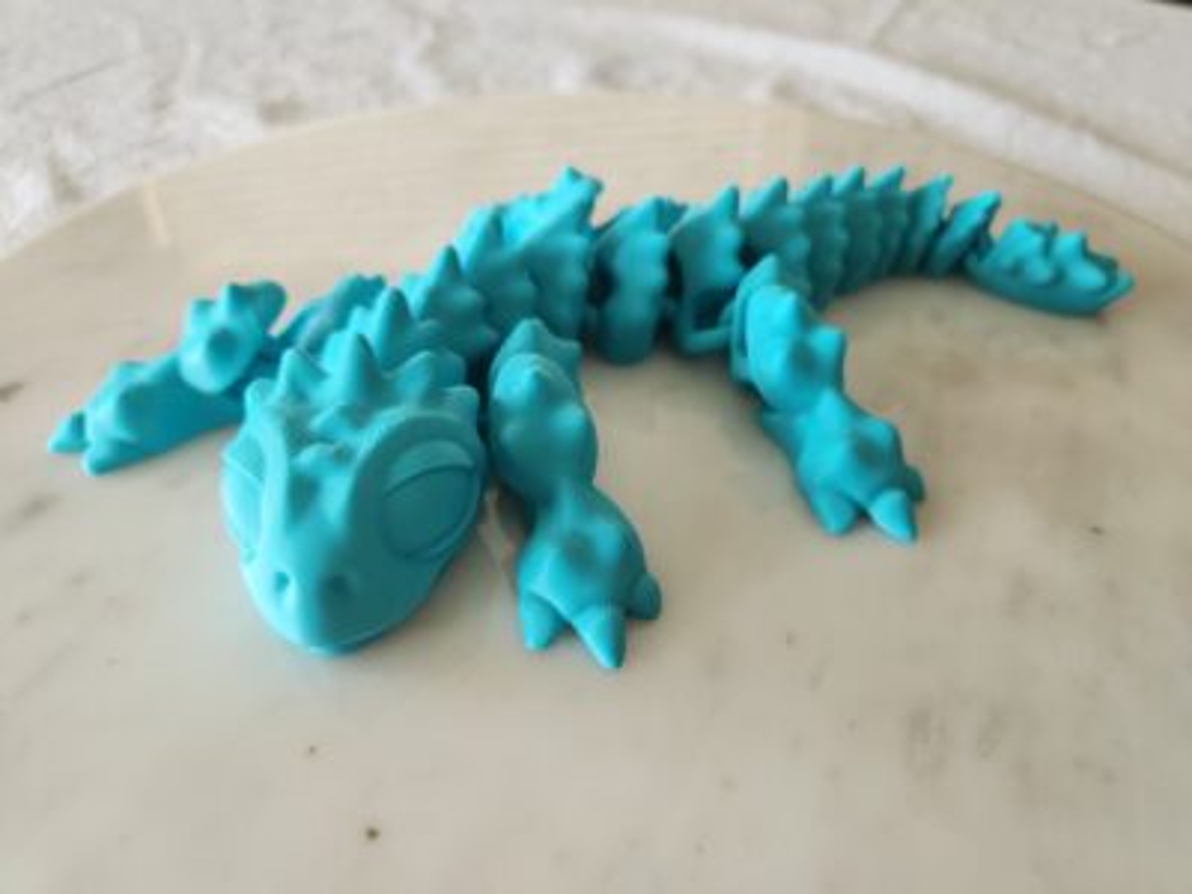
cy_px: 447
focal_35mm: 23
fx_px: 792
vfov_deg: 58.9
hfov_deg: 73.9
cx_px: 596
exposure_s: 1/120
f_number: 1.8
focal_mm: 5.4
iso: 250
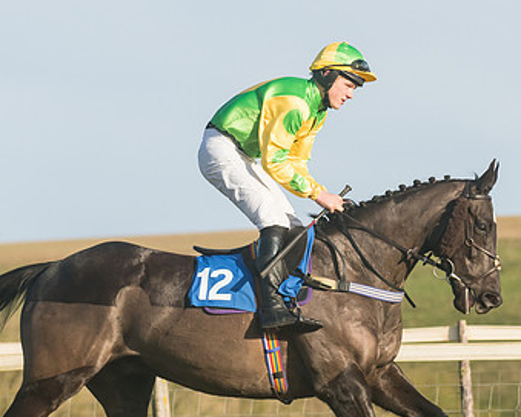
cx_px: 309
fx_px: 5935
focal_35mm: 385
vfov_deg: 4.0
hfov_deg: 5.0
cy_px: 295
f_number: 5
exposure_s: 1/5000
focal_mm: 160
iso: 400
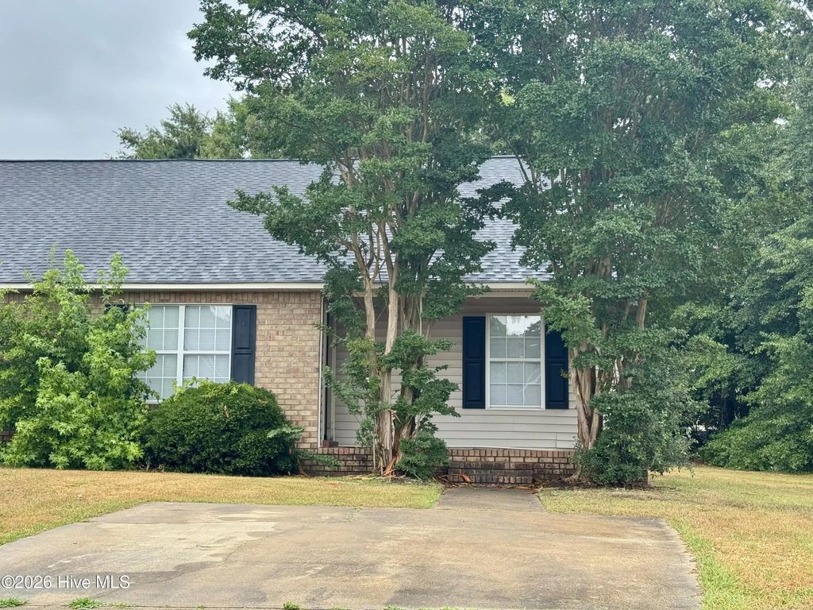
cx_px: 406
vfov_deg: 30.3
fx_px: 1127
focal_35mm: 48
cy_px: 305
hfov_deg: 39.7
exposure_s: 1/865
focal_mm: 6.76
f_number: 1.78
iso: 64
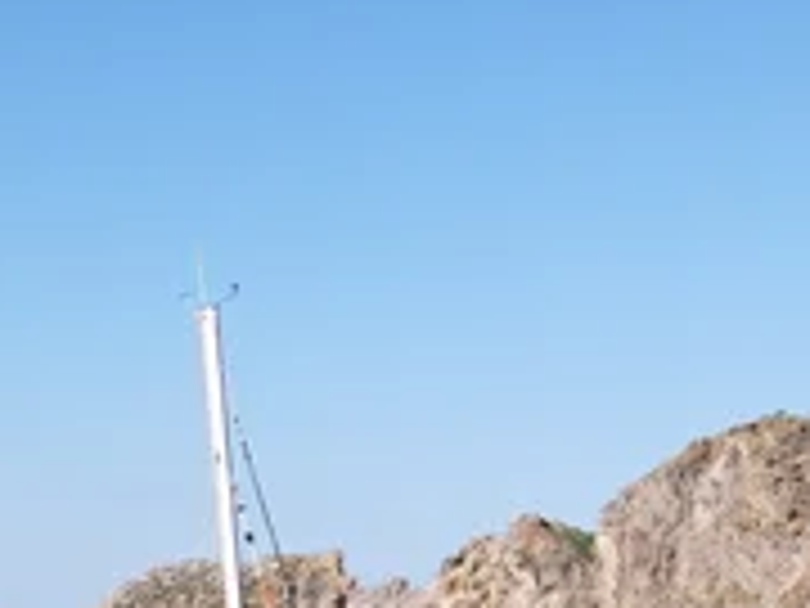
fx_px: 1872
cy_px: 991
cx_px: 238
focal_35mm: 80
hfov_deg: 24.2
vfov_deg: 16.3
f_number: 2.8
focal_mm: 4.5
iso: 200
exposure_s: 1/1000
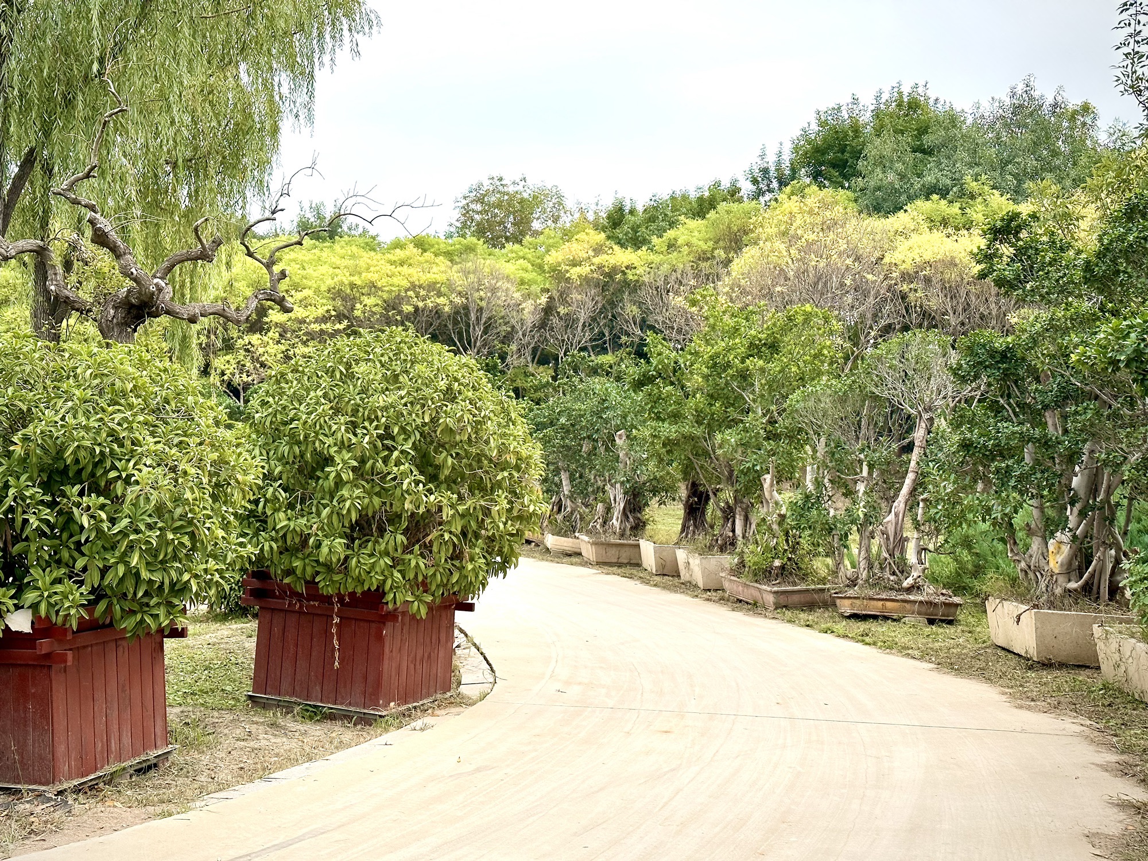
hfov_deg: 39.7
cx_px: 574
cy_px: 430
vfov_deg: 30.3
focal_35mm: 48
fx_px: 1592
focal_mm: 6.86
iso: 64
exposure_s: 1/1667
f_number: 1.78
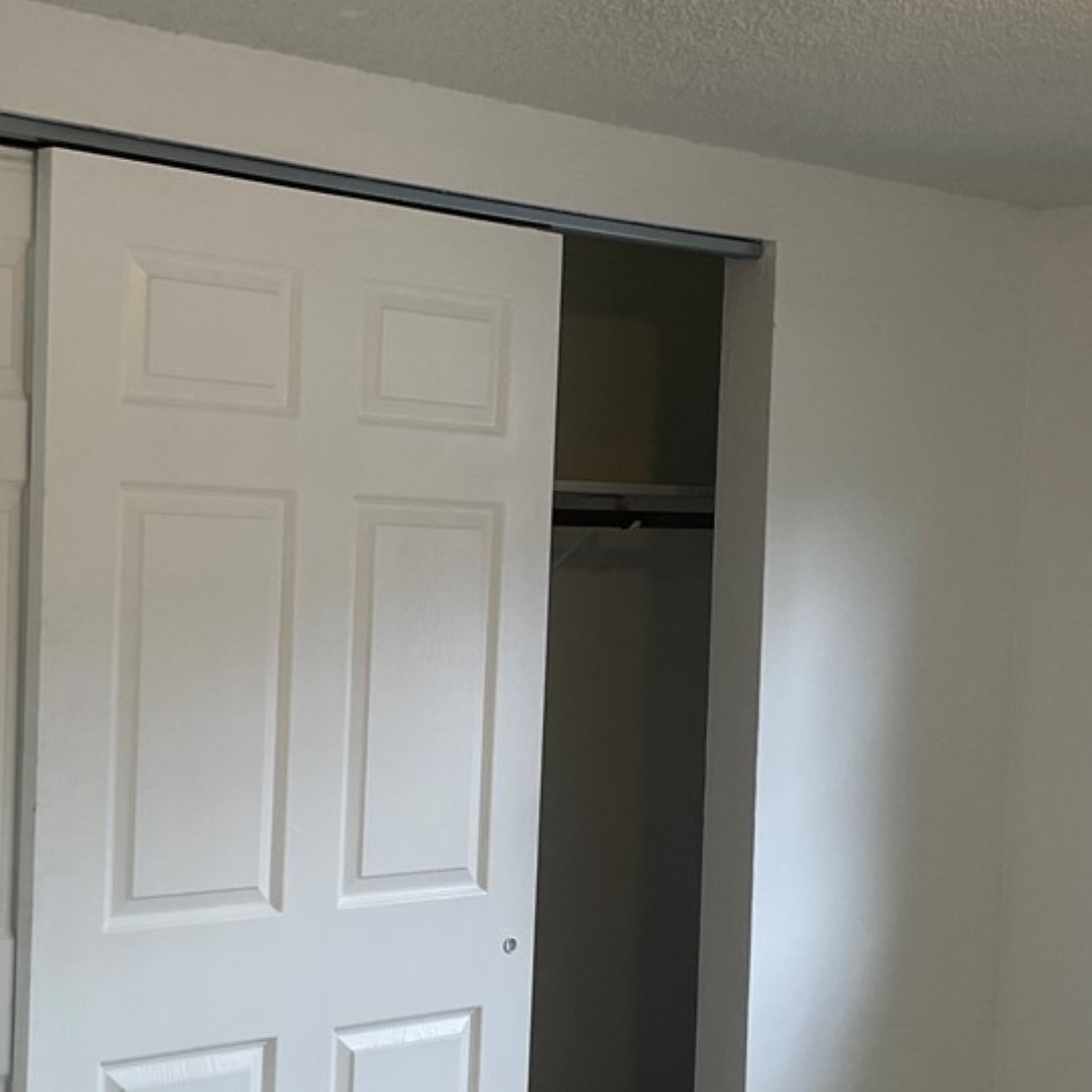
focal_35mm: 68
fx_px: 2427
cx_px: 606
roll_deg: -1.4
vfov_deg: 25.2
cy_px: 733
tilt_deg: -3.8
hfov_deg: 25.3
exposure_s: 1/120
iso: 80
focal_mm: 4.2
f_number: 1.6
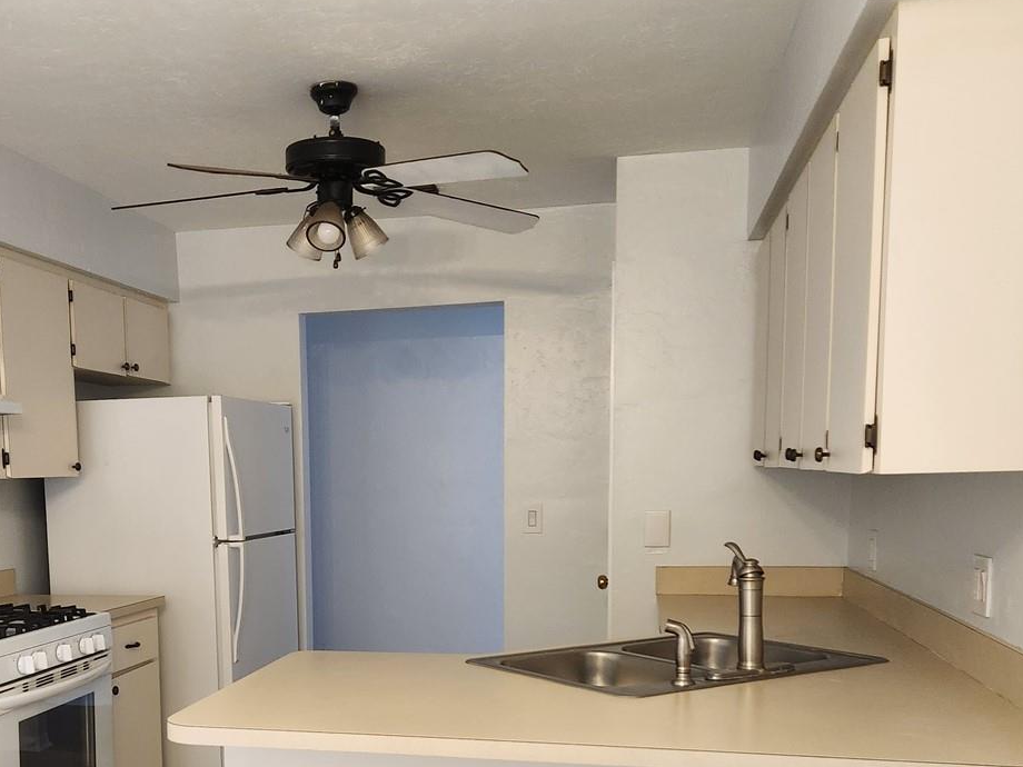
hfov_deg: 46.3
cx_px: 369
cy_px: 599
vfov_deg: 35.0
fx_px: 1182
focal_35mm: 40
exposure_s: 1/120
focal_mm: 5.4
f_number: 1.8
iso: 250
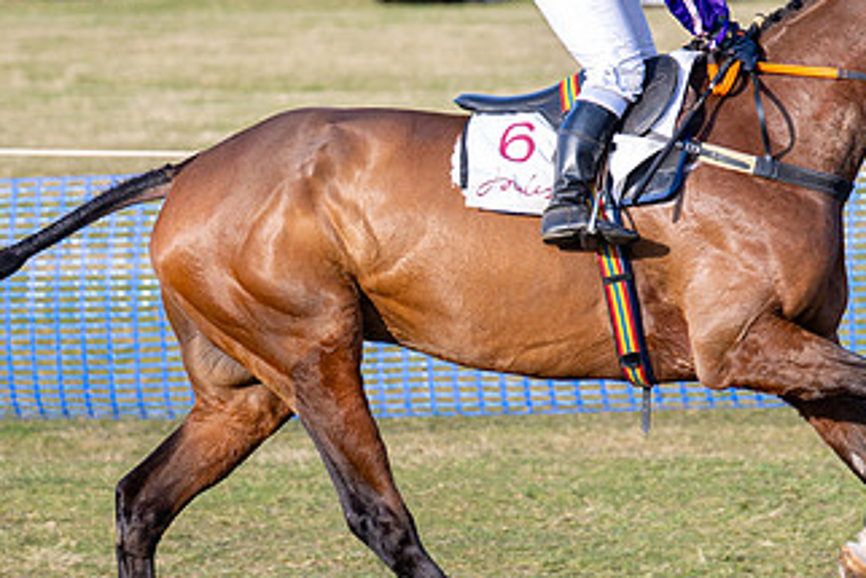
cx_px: 636
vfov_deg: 4.4
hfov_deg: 6.5
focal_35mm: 316
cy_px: 181
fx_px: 7605
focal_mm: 99
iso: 125
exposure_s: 1/800
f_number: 2.8
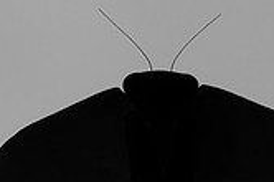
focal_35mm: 478
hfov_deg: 4.3
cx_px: 108
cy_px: 246
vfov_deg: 2.9
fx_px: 3631
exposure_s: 1/20
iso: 800
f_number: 36
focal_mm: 105
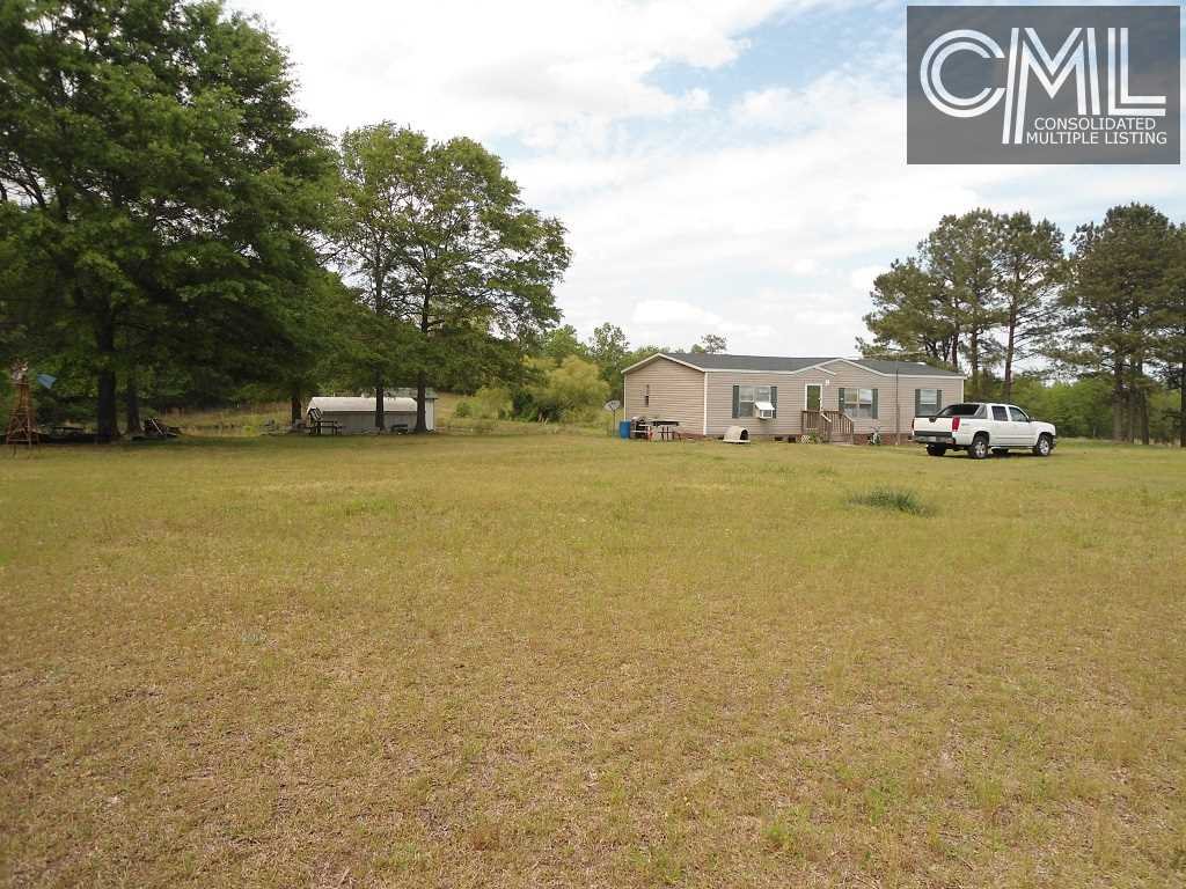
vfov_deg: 53.1
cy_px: 444
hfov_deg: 67.3
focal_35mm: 26
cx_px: 593
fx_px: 891
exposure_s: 1/800
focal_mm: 4.7
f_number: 2.8
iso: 80
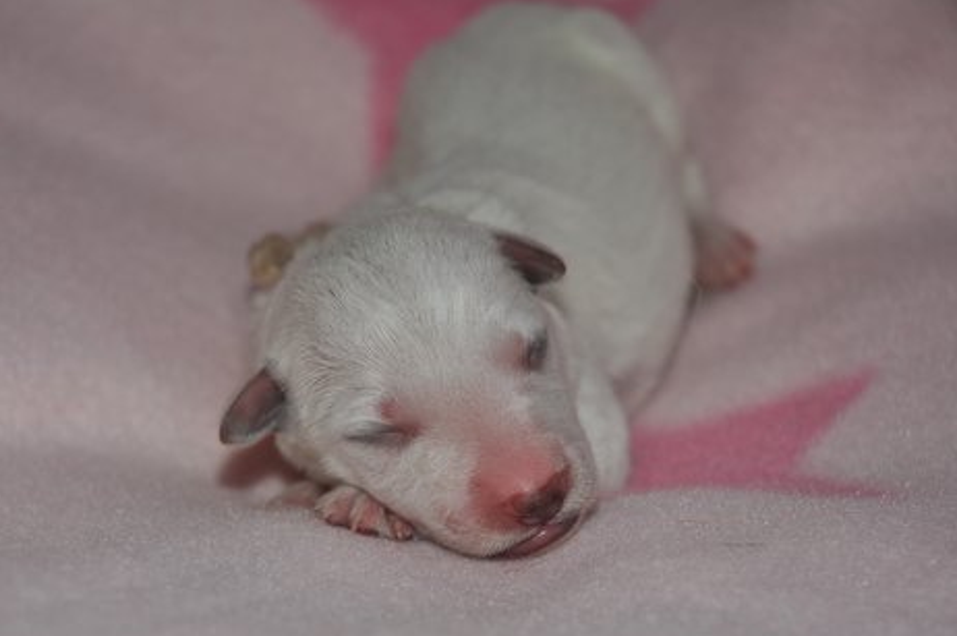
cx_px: 481
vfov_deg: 12.5
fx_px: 2894
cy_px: 324
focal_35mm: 109
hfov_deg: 18.8
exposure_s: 1/125
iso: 200
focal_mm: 70
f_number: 5.6
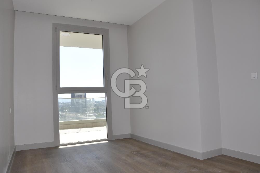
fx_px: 195
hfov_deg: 67.4
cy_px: 86
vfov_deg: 47.8
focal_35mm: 27
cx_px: 130
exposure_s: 1/200
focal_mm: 18
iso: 200
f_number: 10
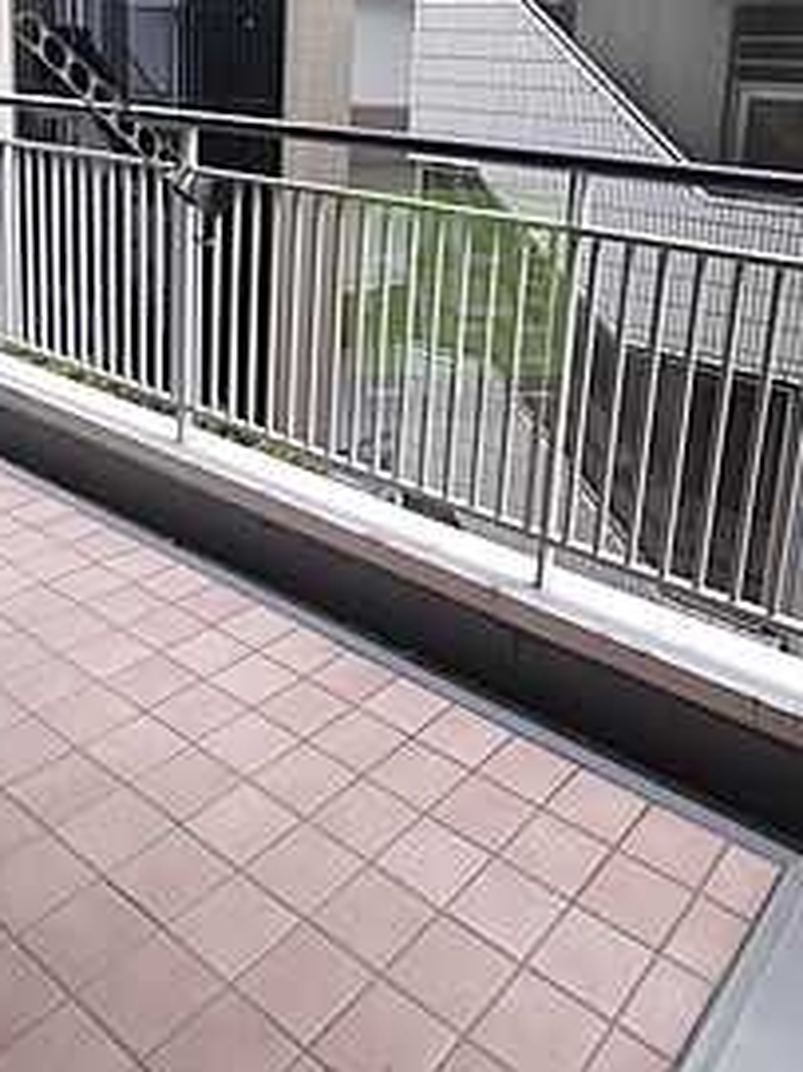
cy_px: 301
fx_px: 960
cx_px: 459
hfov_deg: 45.3
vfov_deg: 56.2
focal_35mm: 31
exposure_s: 1/60
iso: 400
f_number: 4
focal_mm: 7
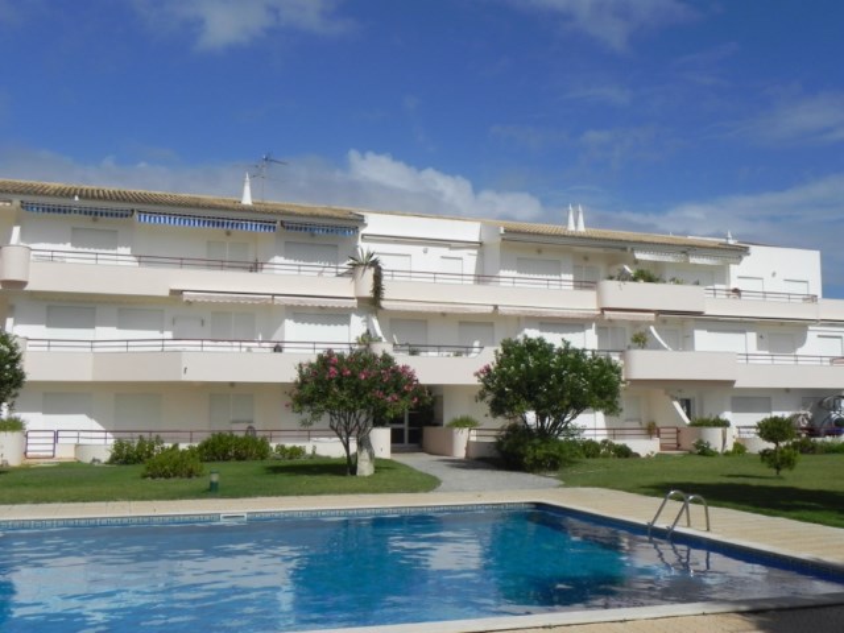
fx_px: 902
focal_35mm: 37
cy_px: 316
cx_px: 422
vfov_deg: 38.7
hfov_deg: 50.1
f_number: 8
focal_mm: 6.6
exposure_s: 1/986
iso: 160
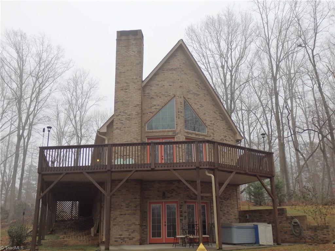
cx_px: 168
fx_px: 319
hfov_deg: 55.4
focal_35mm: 33
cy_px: 126
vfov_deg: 42.9
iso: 100
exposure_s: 1/160
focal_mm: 6
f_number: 3.4
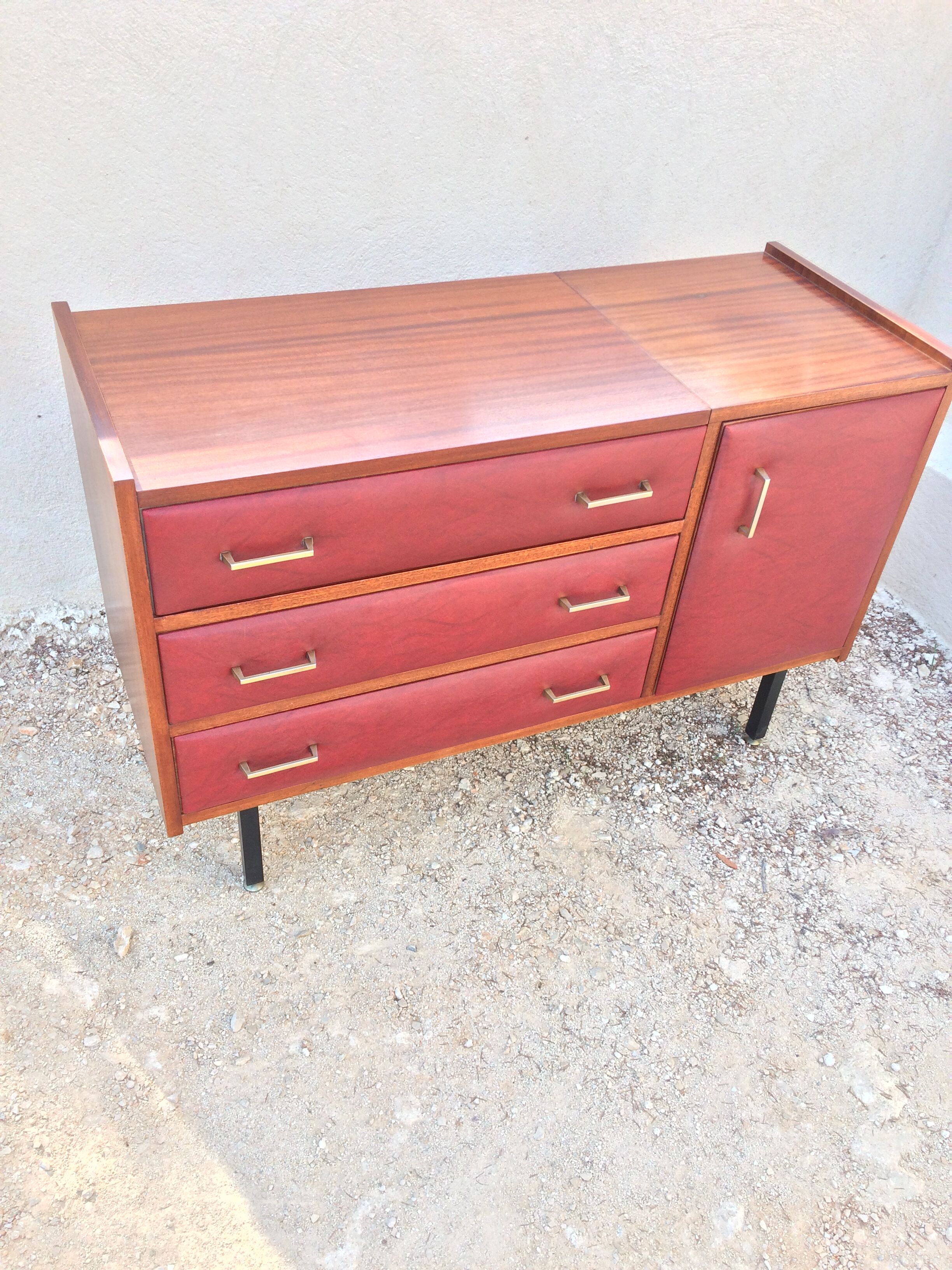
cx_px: 476
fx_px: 1063
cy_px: 635
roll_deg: -7.5
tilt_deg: -39.0
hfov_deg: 48.2
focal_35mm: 29
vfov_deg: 61.7
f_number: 2.2
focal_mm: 4.15
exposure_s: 1/321
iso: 32
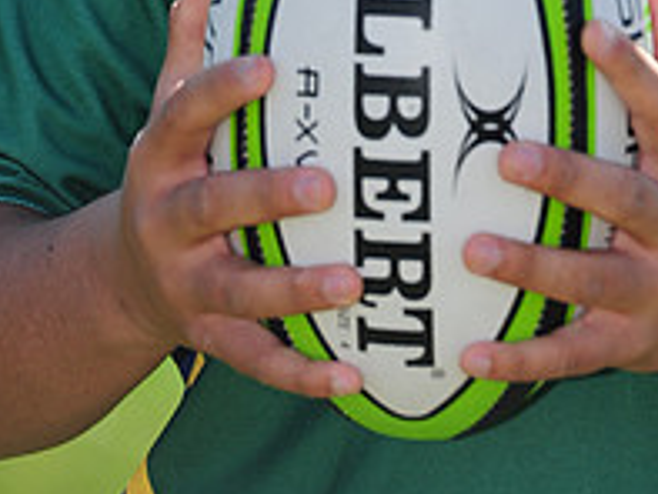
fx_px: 10765
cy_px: -347
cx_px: 501
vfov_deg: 2.6
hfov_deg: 3.5
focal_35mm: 566
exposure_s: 1/640
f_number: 4.5
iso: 200
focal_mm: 200
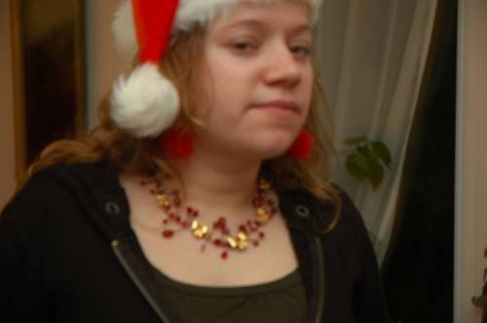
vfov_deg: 13.0
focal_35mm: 105
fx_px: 1419
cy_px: 162
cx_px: 244
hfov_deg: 19.5
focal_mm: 70
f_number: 4.5
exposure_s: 1/15
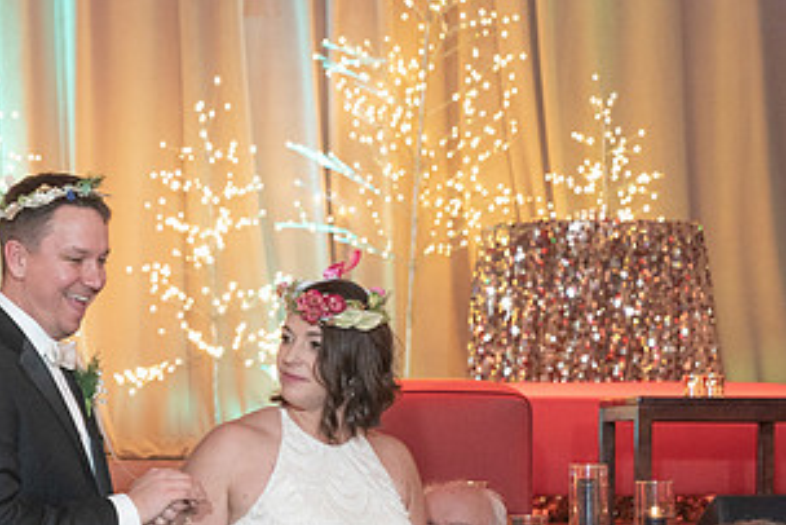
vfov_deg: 9.2
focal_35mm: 149
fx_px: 3255
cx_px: 82
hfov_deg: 13.6
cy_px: 527
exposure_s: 1/125
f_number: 4
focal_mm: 70
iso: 4000
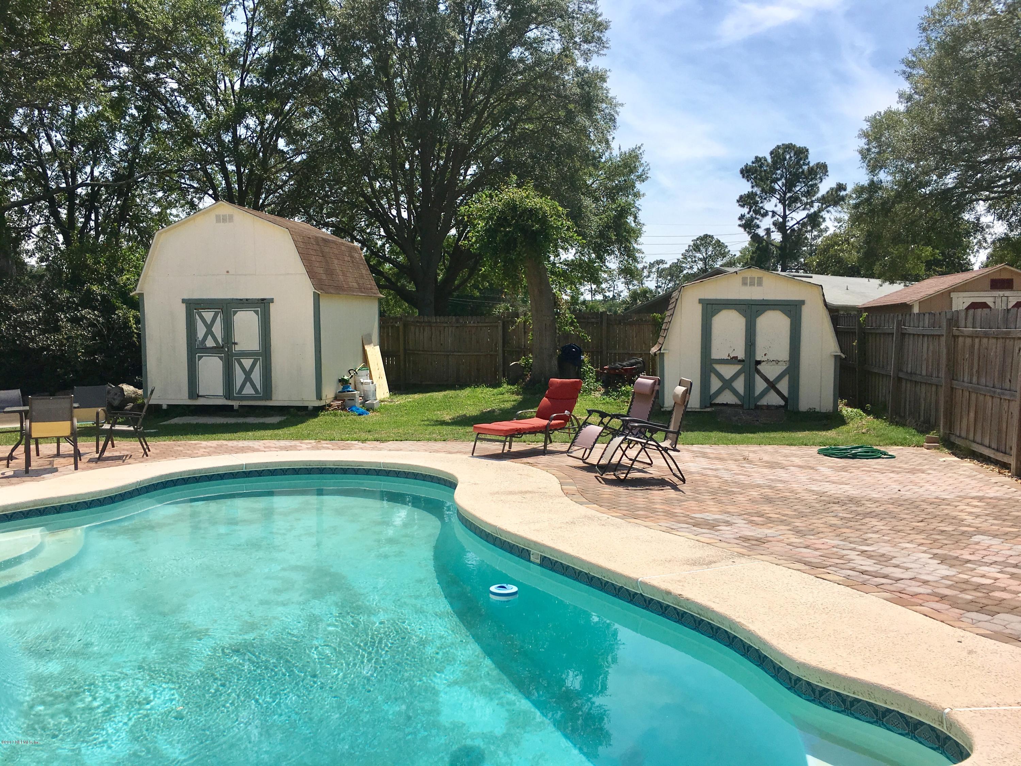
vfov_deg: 48.2
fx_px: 855
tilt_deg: -2.1
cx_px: 510
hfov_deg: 61.7
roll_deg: -0.1
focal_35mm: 29
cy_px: 383
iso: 25
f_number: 2.2
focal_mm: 4.15
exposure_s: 1/2959
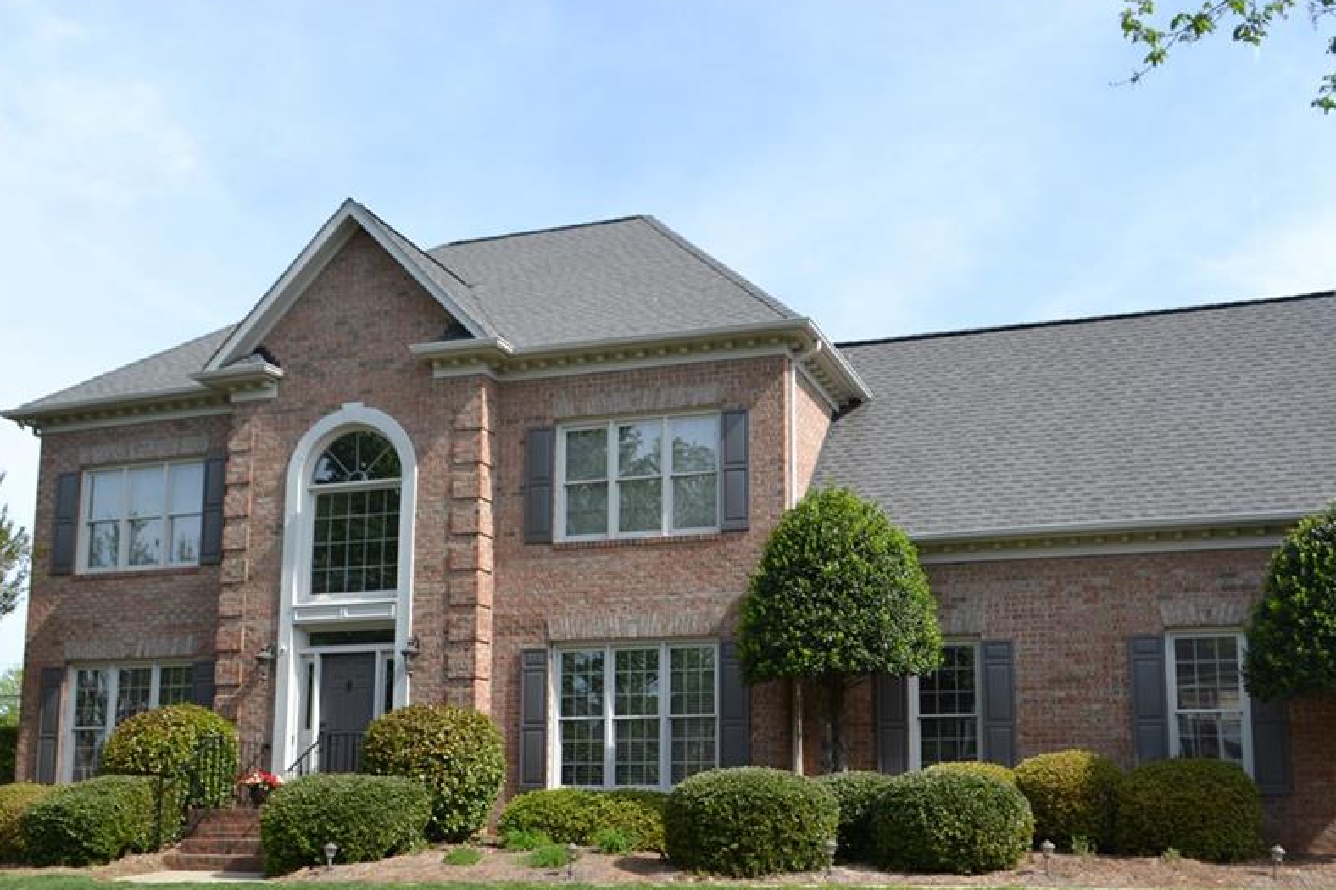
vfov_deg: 34.0
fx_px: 1447
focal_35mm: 39
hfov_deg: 49.6
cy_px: 559
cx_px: 660
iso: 100
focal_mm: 20
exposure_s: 1/200
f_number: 7.1
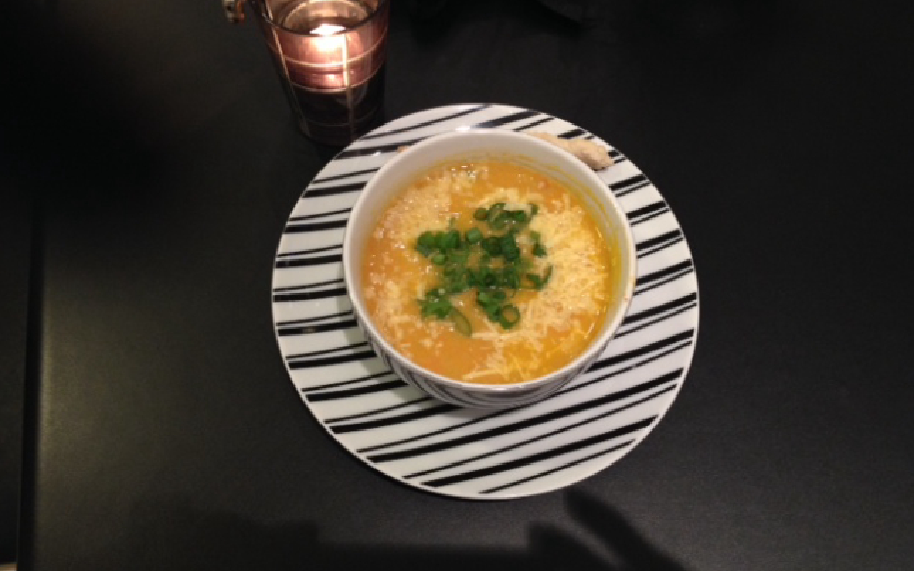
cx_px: 463
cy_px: 224
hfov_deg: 51.5
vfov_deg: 33.5
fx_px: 946
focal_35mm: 38
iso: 125
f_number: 2.4
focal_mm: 4.28
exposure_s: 1/20
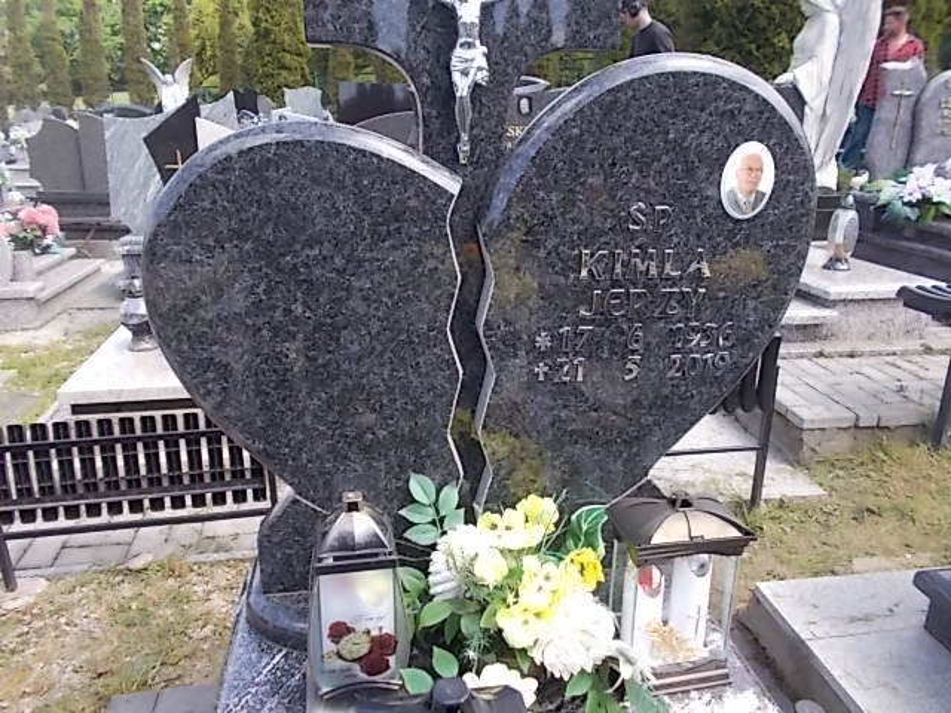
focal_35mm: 26
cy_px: 356
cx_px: 476
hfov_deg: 67.3
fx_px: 714
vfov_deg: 53.1
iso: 80
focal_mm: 4.6
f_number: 3.2
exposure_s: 1/250
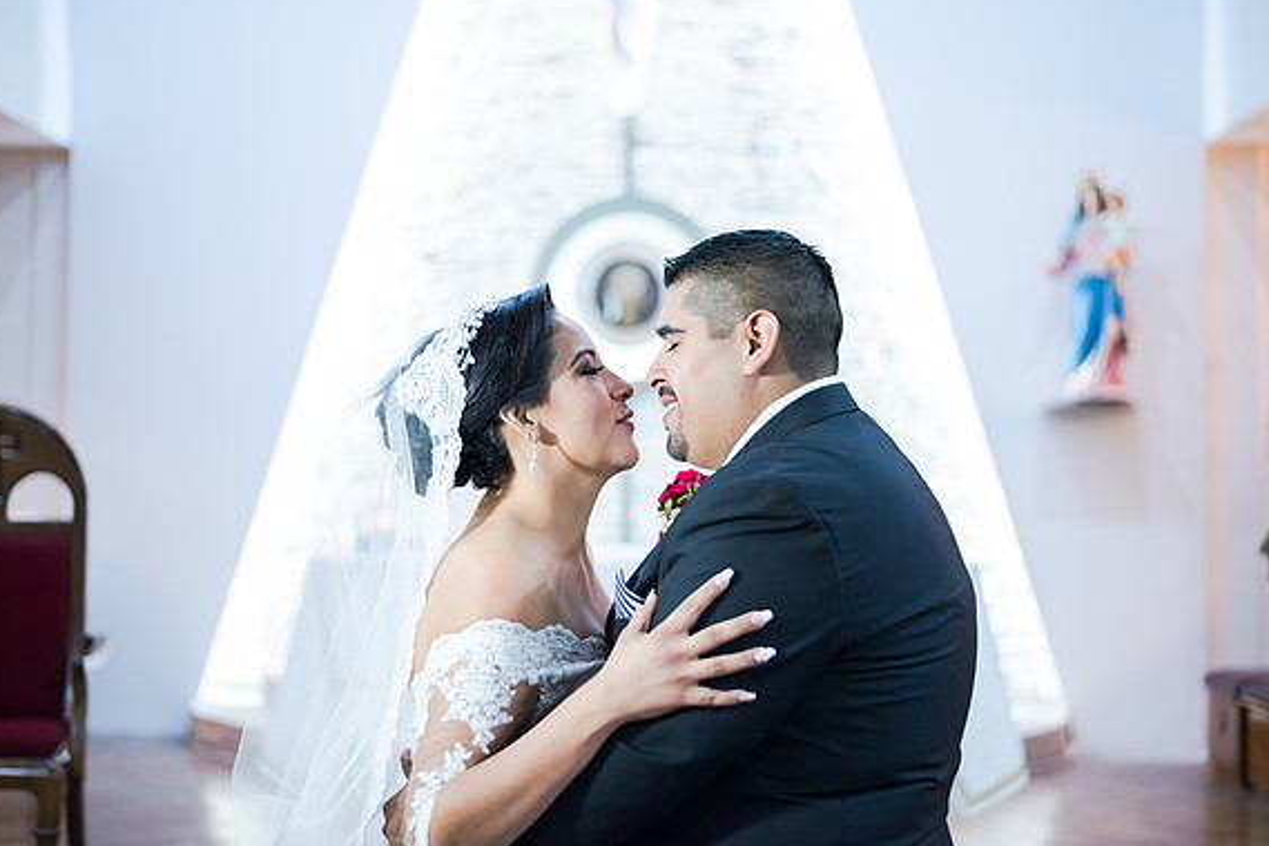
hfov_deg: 38.9
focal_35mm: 51
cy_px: 421
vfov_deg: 26.5
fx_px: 1797
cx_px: 631
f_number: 1.8
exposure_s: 1/160
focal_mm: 50
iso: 1600
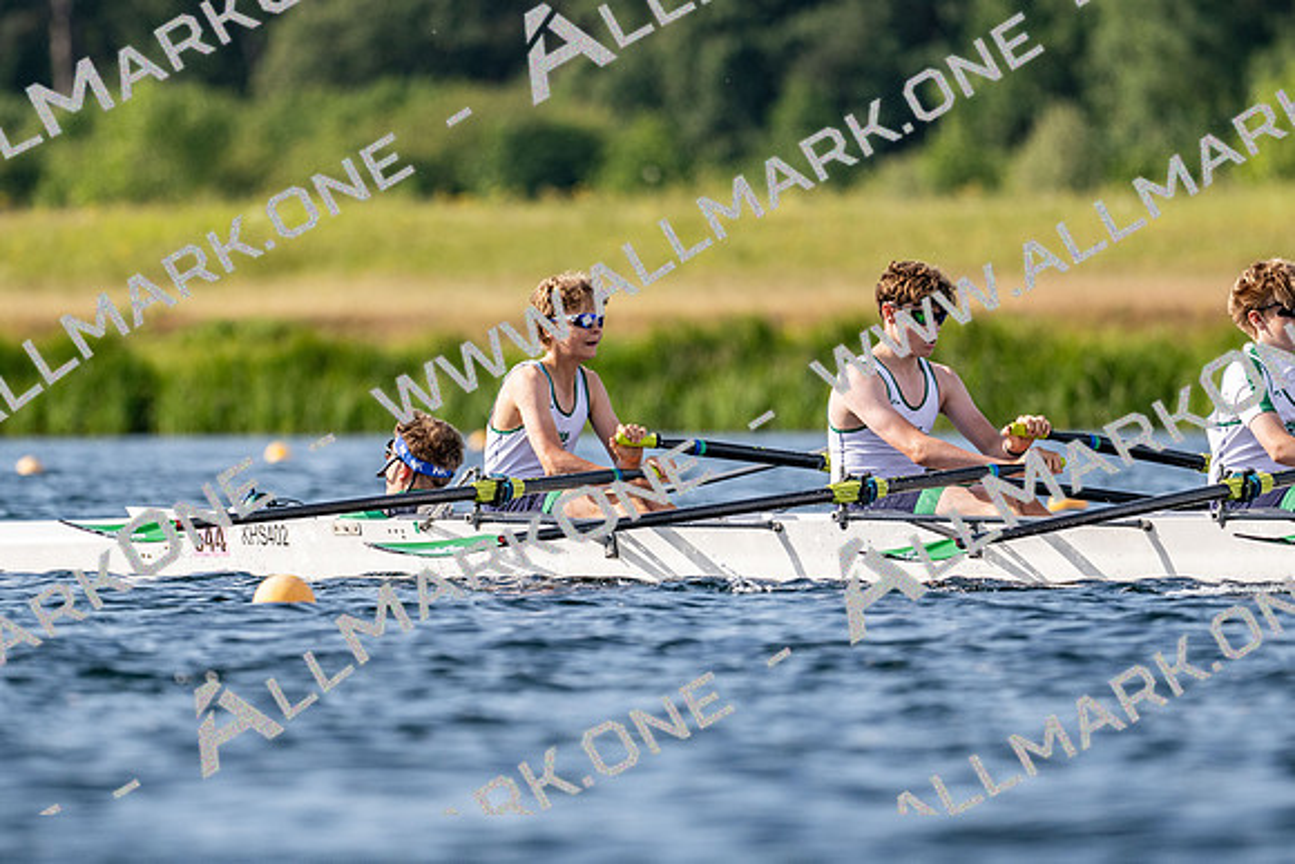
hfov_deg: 3.4
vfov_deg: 2.3
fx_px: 21598
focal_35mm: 600
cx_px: 648
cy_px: 432
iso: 320
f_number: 4.5
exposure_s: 1/2500
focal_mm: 400
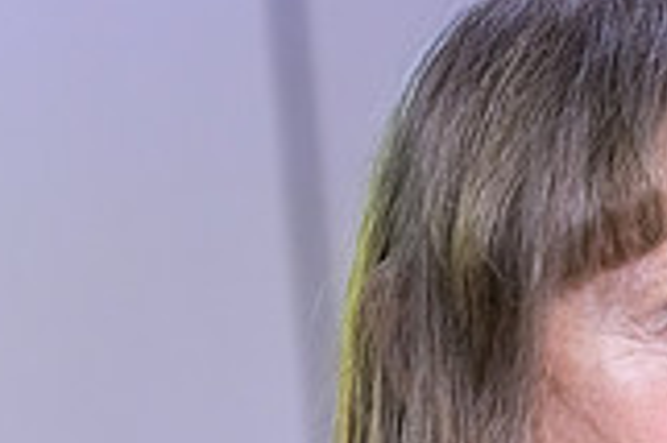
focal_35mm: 757
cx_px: 775
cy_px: 683
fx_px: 14011
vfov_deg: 1.8
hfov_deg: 2.7
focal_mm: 210
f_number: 4
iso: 4000
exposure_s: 1/250
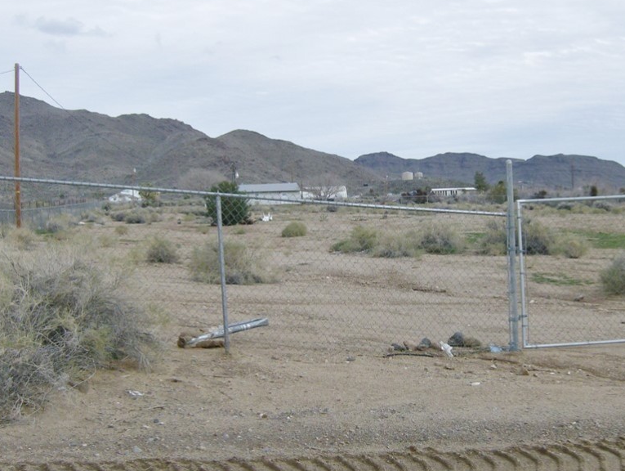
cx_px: 385
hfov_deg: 39.4
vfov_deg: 30.3
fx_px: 868
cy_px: 223
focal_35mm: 48
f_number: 4.7
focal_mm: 6
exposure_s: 1/1013
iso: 100
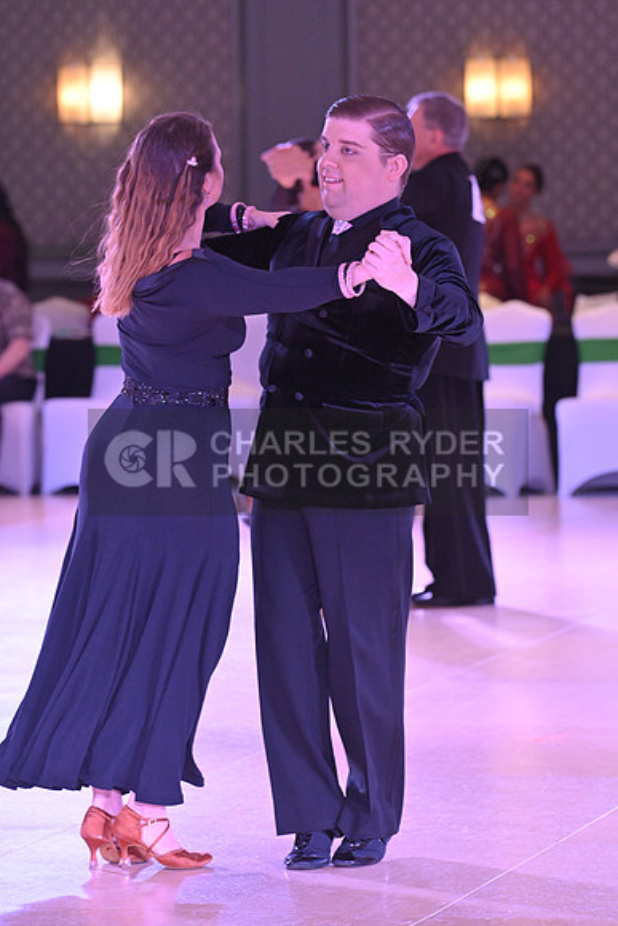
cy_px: 463
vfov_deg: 10.3
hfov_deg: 6.9
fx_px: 5147
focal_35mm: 200
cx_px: 309
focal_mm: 200
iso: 5000
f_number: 6.3
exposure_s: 1/320
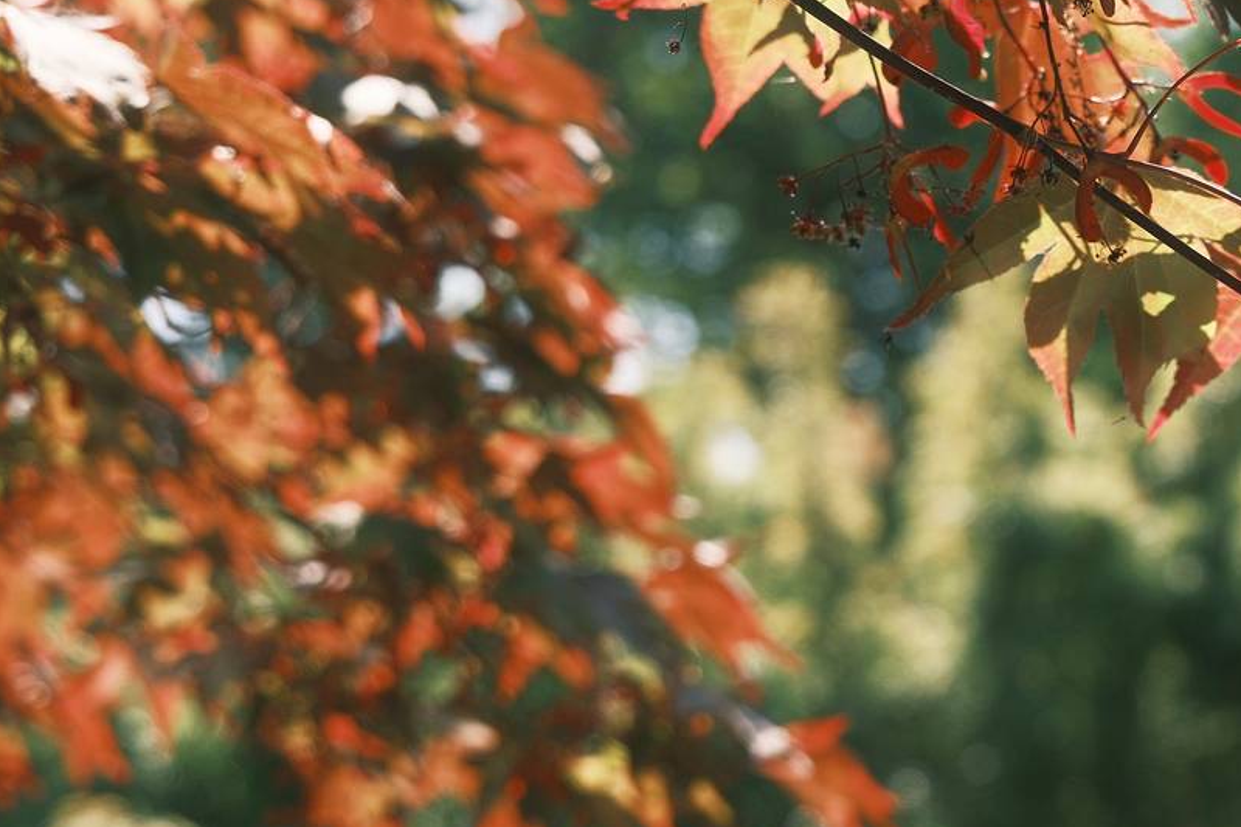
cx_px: 1212
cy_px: 361
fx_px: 3377
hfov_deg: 20.2
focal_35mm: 98
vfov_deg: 14.0
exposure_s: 1/1300
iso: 640
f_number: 4
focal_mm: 32.5
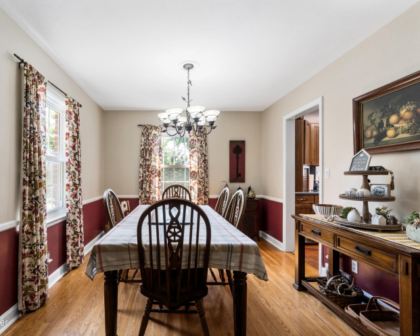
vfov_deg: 77.0
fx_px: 211
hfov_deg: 88.8
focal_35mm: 17
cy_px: 168
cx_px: 173
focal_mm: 10
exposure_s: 1/25
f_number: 8
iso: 400
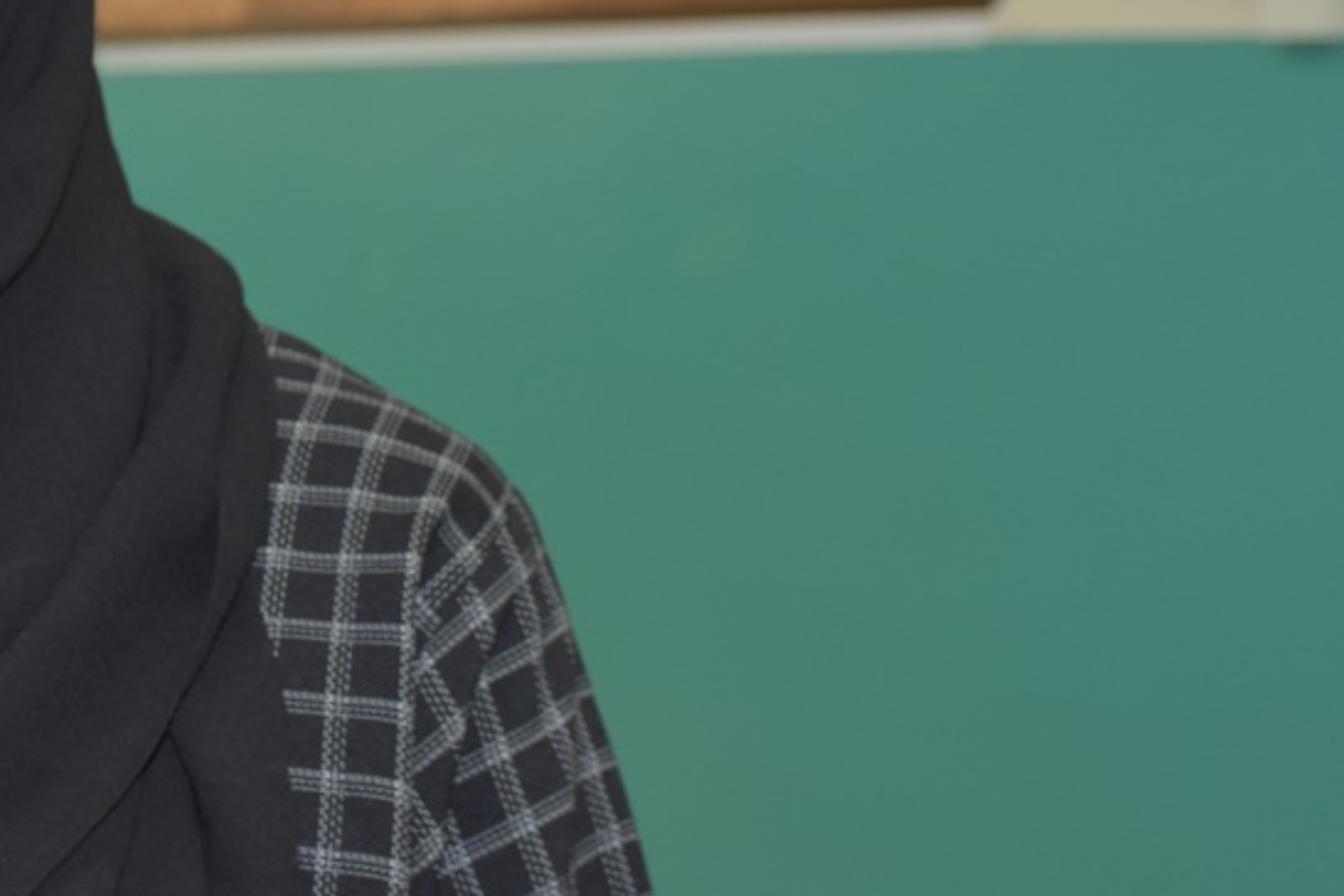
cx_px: 25
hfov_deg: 16.7
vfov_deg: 11.4
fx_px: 4480
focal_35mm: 120
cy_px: 347
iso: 400
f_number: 4
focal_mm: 32
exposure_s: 1/60
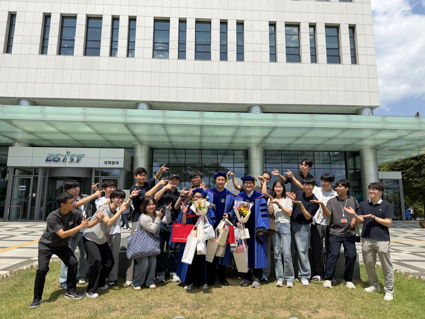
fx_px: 295
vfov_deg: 56.8
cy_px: 160
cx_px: 212
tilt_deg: +9.0
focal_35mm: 24
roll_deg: -0.3
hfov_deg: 71.6
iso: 80
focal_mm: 6.76
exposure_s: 1/4167
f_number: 1.78
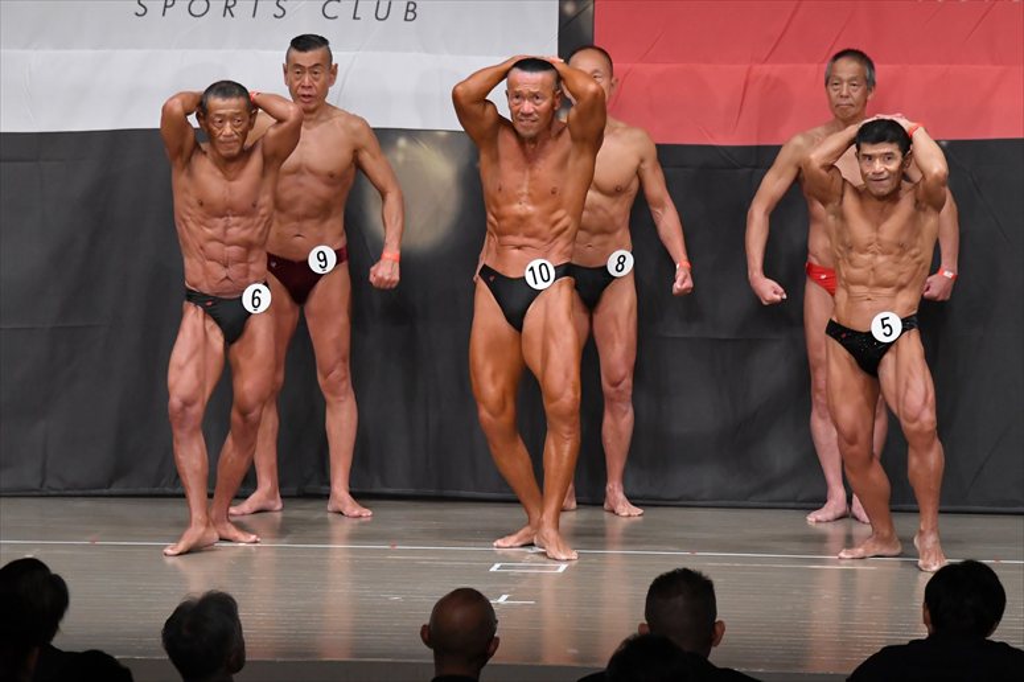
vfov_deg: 7.3
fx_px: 5317
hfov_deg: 11.0
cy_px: 341
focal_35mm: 187
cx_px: 512
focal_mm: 125
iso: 5000
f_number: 5.6
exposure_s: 1/400
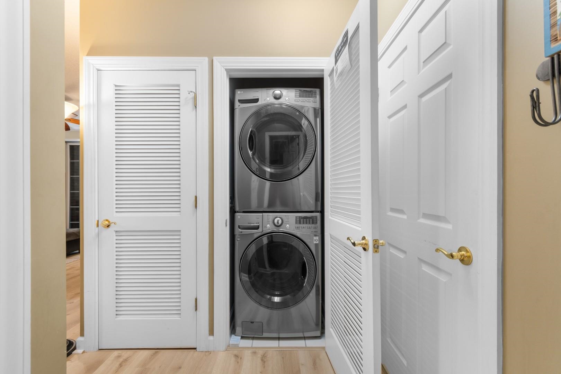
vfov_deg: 77.3
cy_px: 187
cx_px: 280
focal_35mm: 15
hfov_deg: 100.4
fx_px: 234
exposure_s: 1/20
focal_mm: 10
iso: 100
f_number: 4.5
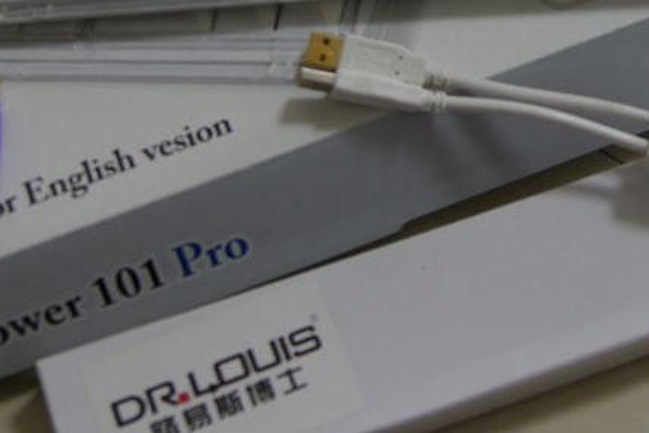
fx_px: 1821
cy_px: -45
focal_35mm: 101
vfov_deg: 13.3
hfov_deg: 20.0
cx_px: 498
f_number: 2.8
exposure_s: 1/20
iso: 100
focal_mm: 28
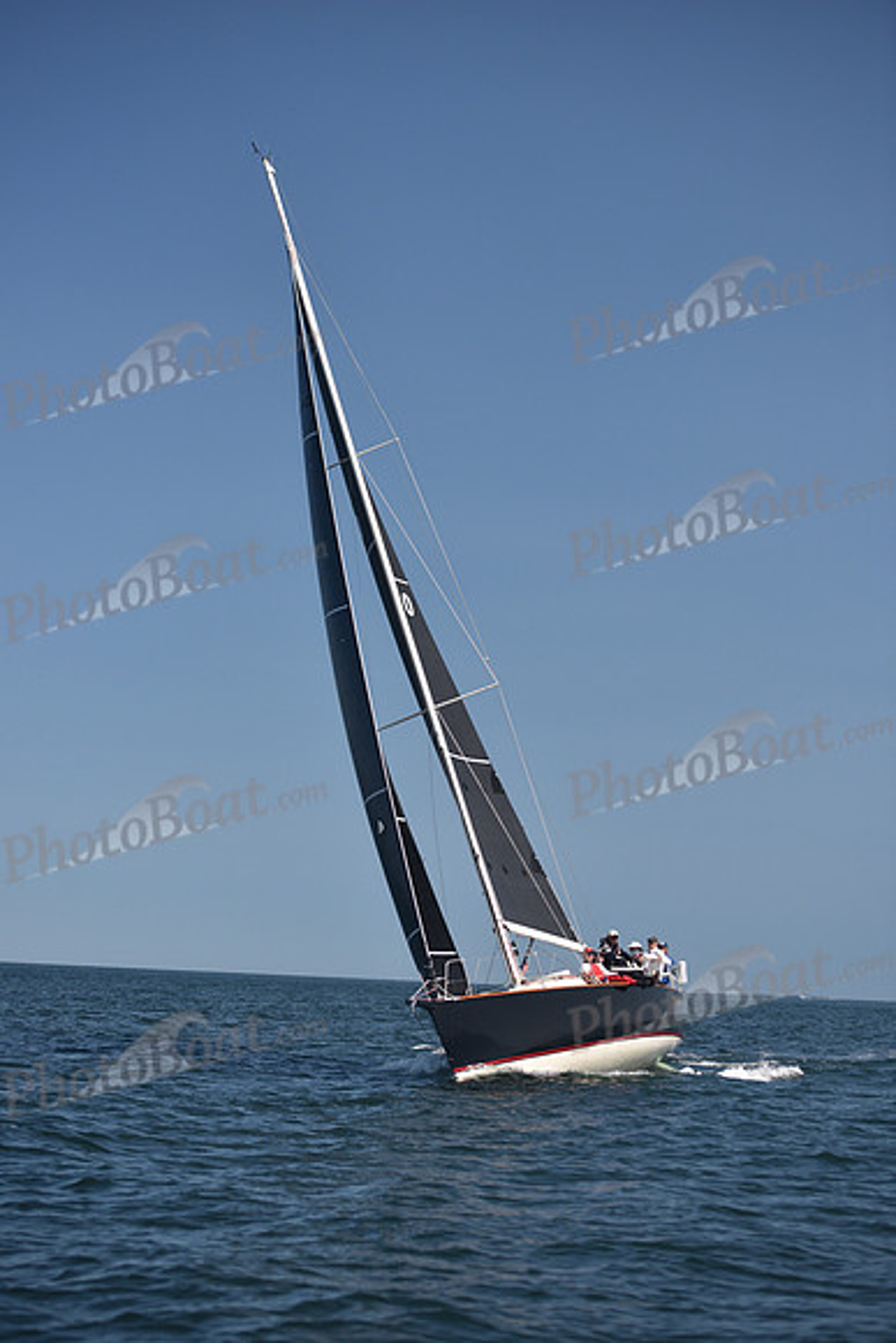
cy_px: 672
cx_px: 448
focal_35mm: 70
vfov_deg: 28.8
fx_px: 2612
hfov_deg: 19.5
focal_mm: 70
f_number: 3.2
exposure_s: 1/2000
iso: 250
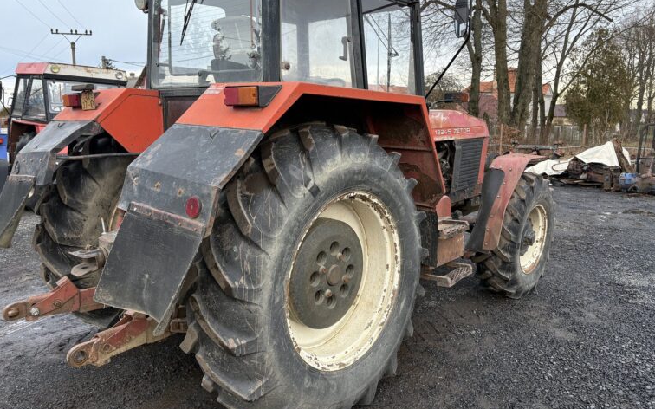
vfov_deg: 44.4
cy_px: 172
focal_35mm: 28
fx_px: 500
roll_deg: -0.5
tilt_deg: -6.7
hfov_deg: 66.5
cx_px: 331
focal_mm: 5.96
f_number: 1.6
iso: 125
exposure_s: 1/122
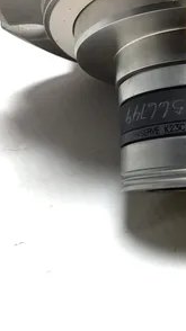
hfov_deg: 24.7
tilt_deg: -47.4
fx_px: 404
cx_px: 188
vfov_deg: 44.6
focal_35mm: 46
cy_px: 163
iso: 25
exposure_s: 1/60
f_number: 2.4
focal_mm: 3.3
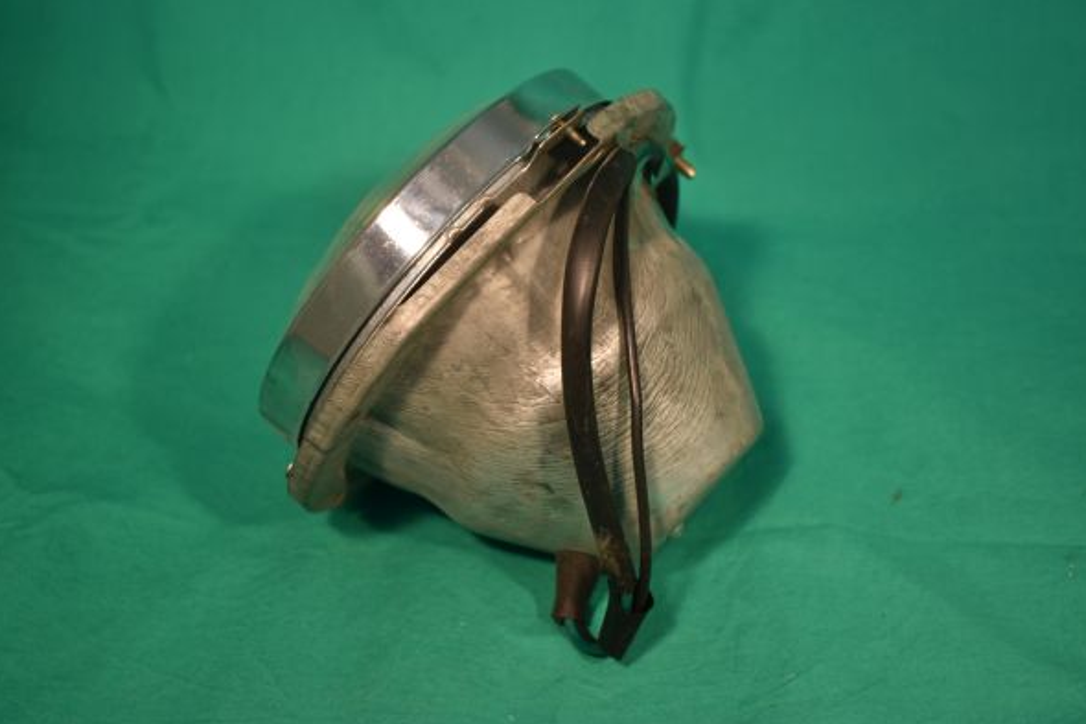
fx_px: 1749
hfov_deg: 34.5
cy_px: 361
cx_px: 541
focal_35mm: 58
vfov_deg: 23.4
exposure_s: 1/80
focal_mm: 38
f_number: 4.8
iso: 100
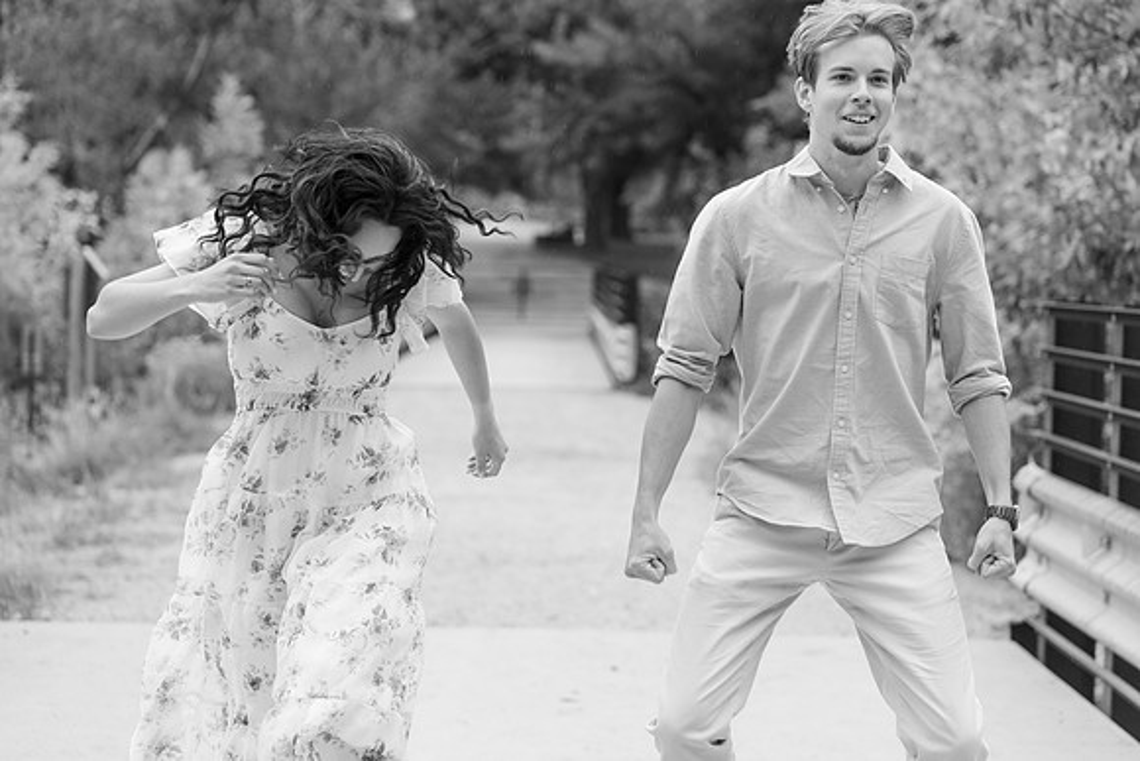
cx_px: 570
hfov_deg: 23.9
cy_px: 380
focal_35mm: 85
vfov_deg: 16.1
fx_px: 2692
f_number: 3.5
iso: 250
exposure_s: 1/250
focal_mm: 85
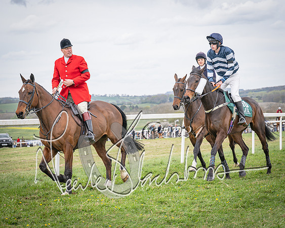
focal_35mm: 122
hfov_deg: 15.8
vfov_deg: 12.7
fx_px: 1025
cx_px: 155
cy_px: 114
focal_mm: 70
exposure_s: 1/500
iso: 200
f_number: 4
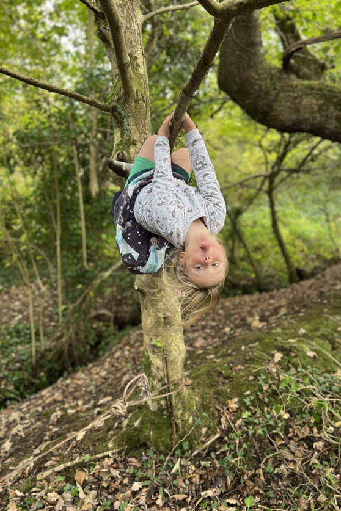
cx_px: 181
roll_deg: +2.4
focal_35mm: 28
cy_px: 263
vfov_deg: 65.5
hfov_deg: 46.4
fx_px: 398
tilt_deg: -8.9
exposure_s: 1/121
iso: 64
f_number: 1.5
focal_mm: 5.7
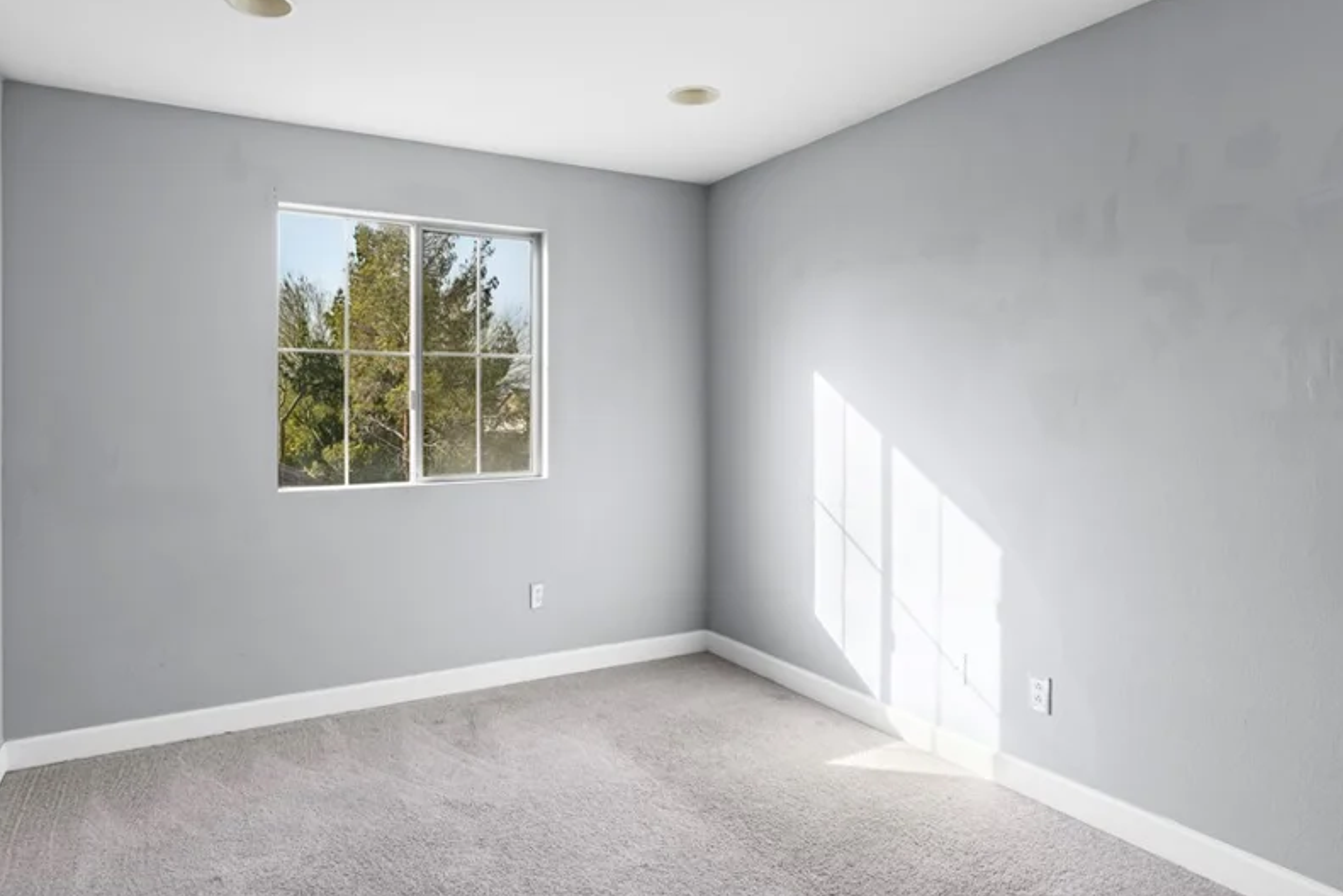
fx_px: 821
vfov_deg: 57.2
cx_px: 611
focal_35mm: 22
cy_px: 406
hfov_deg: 78.4
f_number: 8
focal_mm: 17
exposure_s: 1/50
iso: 400
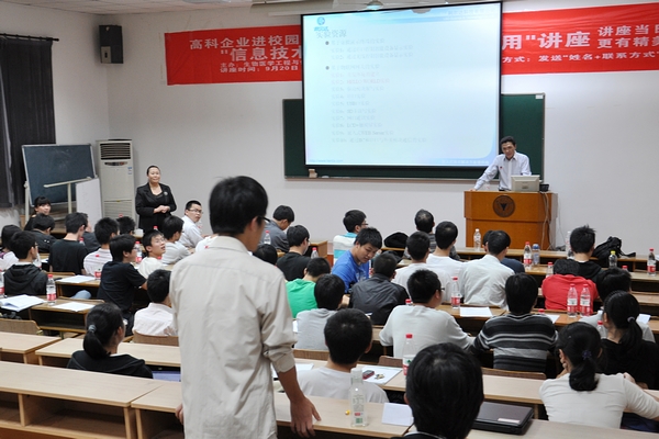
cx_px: 330
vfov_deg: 28.1
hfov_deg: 41.1
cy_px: 220
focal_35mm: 48
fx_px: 879
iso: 500
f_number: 4.5
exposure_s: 1/15
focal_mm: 32
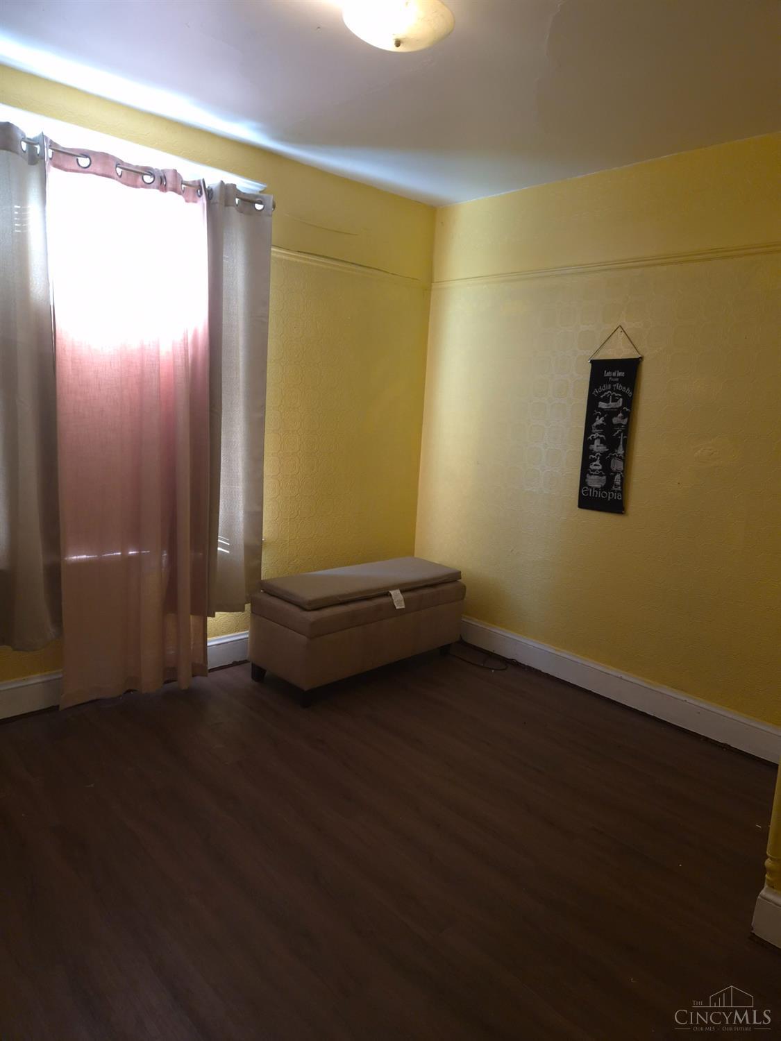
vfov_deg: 73.9
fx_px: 692
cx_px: 390
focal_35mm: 23
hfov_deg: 58.9
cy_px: 520
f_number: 1.8
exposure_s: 1/60
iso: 320
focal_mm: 5.4
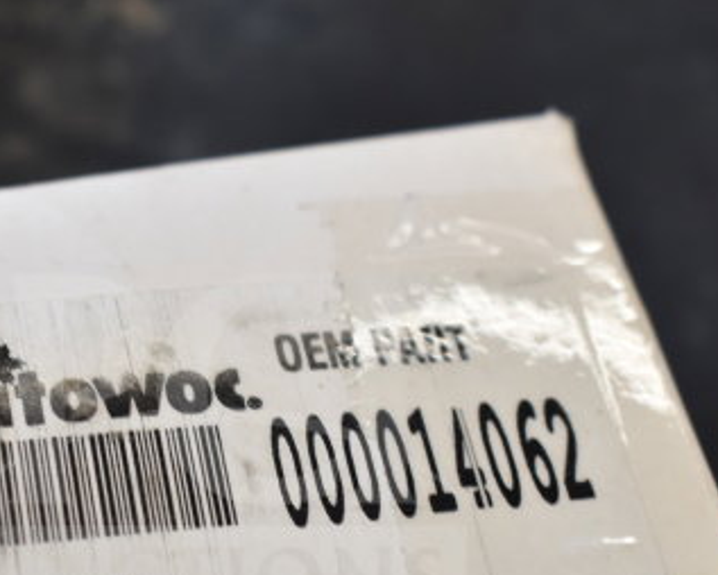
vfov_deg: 16.6
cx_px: 211
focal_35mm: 92
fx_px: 1956
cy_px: 454
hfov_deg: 20.7
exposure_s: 1/50
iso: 360
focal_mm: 34
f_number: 4.5
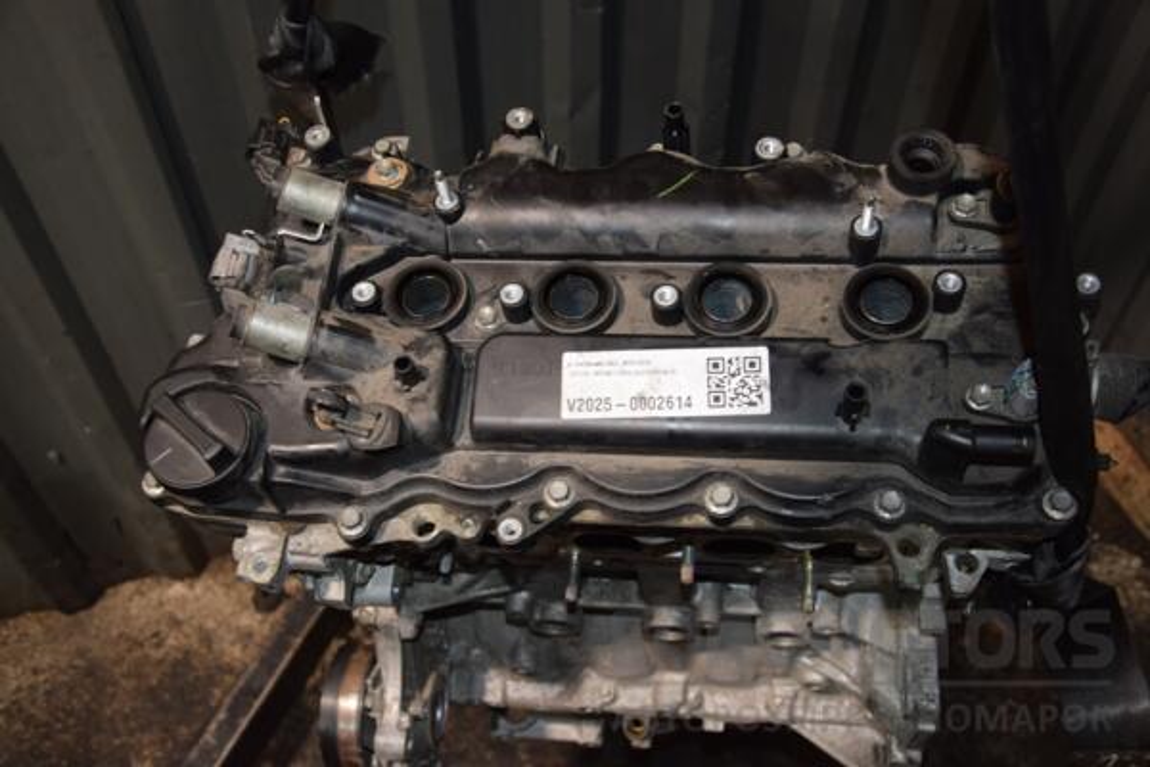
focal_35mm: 38
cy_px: 384
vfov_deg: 35.5
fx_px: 1198
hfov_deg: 51.3
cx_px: 575
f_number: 5
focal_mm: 25
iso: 800
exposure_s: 1/60
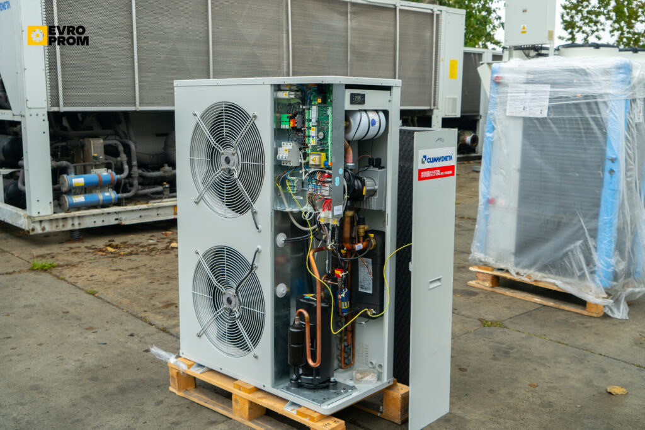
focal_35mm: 37
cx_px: 322
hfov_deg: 51.9
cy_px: 215
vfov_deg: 36.0
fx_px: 663
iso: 400
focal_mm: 37
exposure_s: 1/80
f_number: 6.3
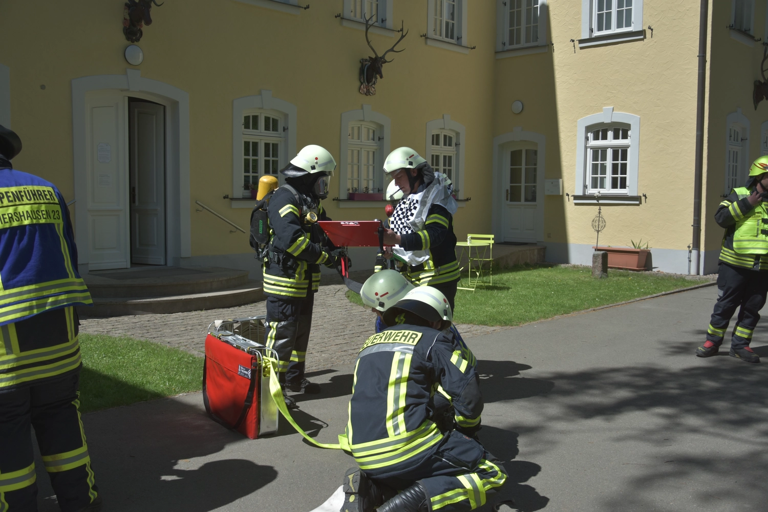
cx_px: 384
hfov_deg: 53.1
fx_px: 768
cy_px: 256
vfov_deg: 36.9
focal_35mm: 36
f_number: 4.8
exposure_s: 1/2000
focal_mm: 24
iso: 125
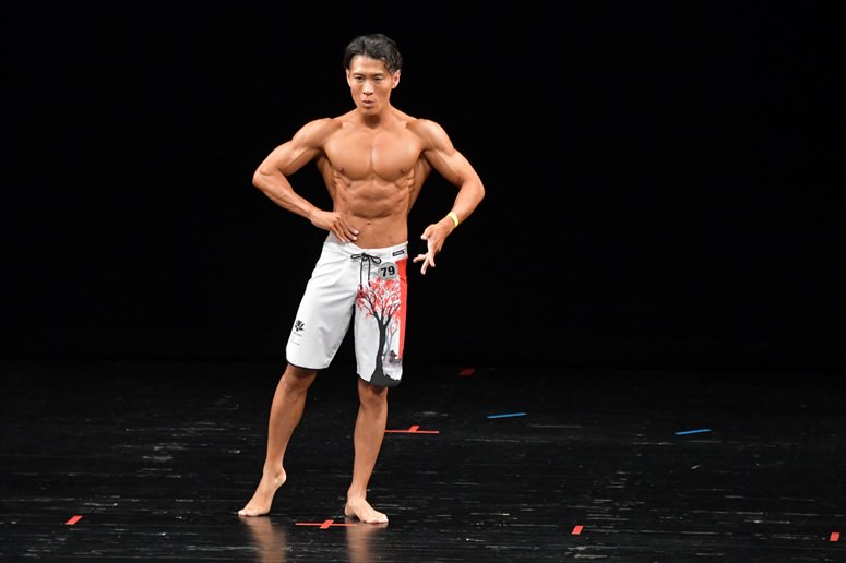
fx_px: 6694
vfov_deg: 4.8
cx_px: 423
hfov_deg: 7.2
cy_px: 282
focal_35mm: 285
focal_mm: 190
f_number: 5.6
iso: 3200
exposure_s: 1/400
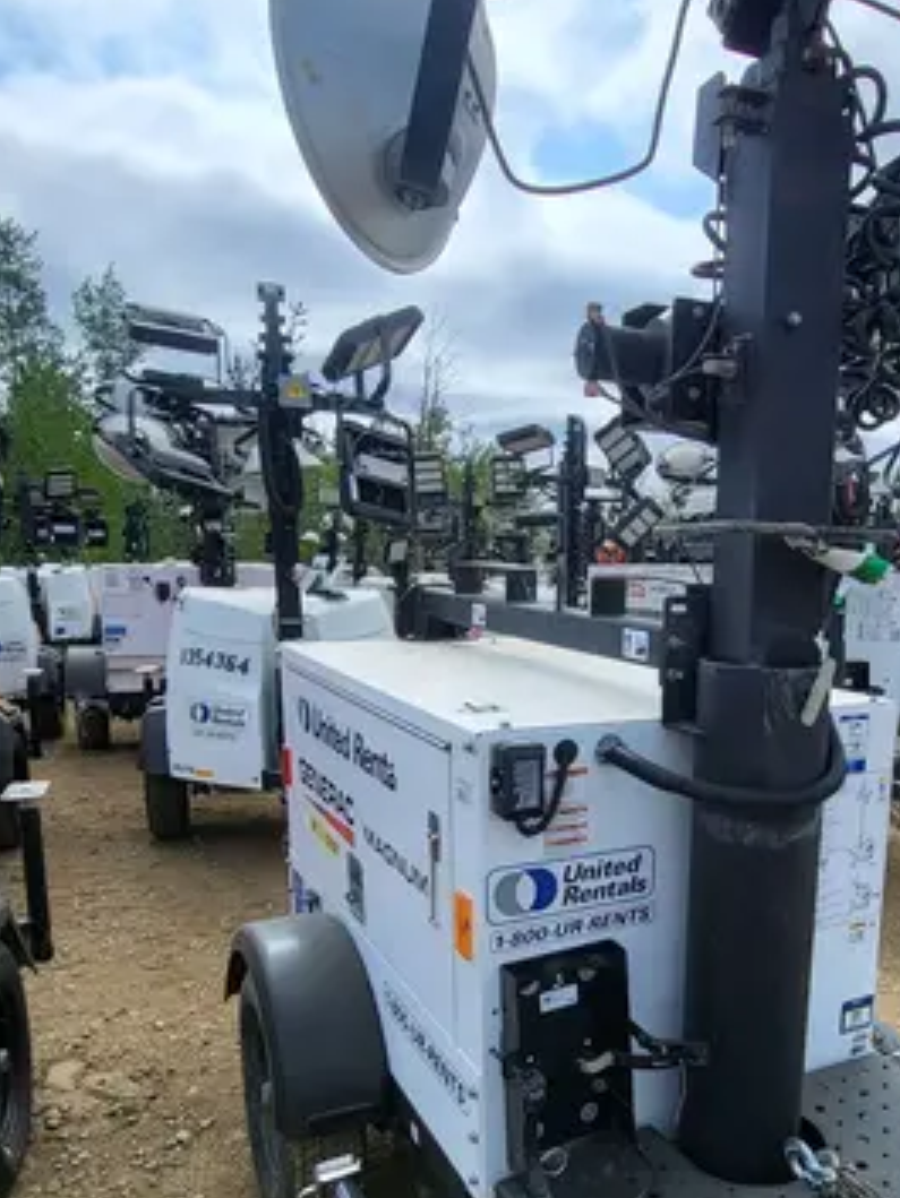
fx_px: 935
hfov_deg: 50.0
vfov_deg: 64.1
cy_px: 772
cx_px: 635
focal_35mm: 27
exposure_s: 1/1610
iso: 32
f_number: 2.2
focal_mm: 1.74
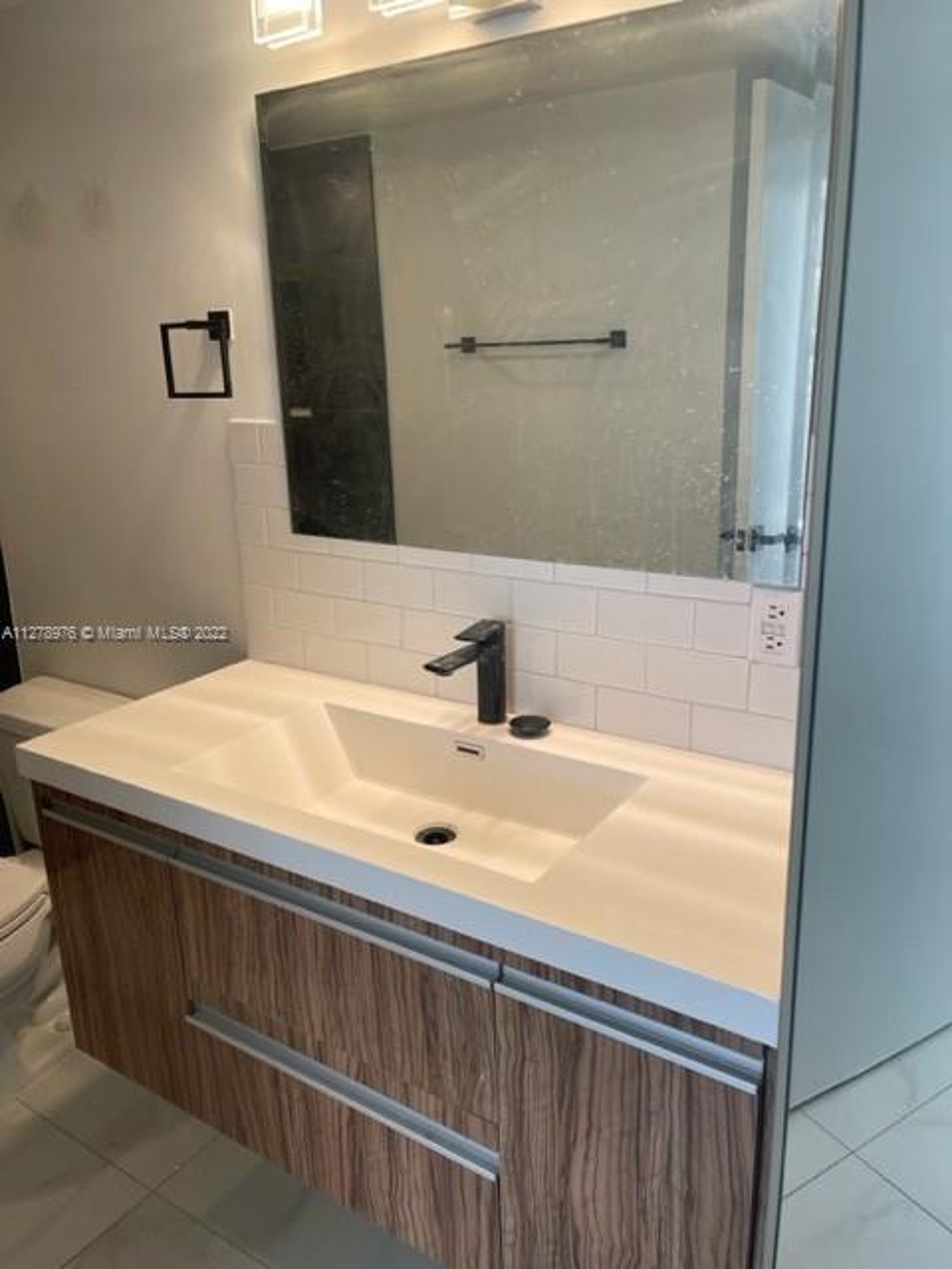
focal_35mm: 26
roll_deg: +1.4
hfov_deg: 53.1
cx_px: 476
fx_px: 953
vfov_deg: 67.3
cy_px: 634
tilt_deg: -15.5
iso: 64
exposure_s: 1/120
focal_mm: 5.1
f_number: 1.6
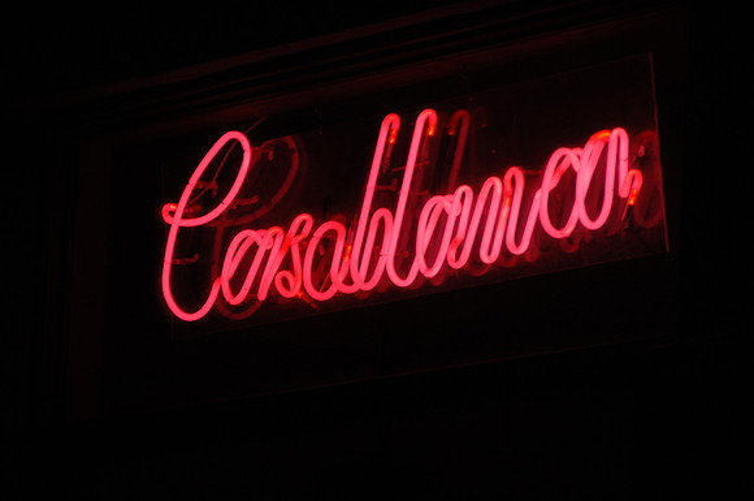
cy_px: 250
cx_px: 377
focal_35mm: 255
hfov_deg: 8.1
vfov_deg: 5.4
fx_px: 5333
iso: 200
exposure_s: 1/100
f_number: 5.6
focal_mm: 170
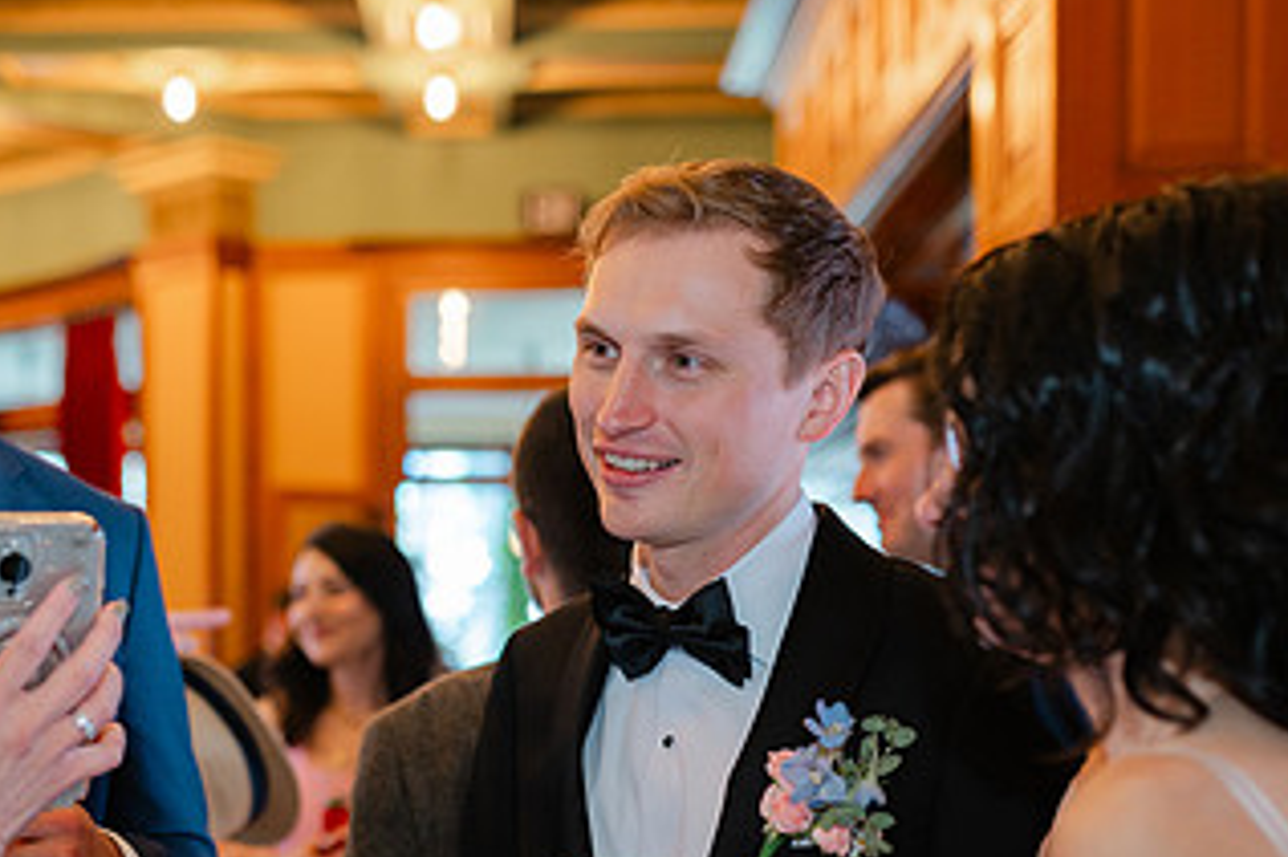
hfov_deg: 30.2
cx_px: 386
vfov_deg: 20.4
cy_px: 688
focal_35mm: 66
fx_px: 2360
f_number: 2
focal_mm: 35
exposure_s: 1/80
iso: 250
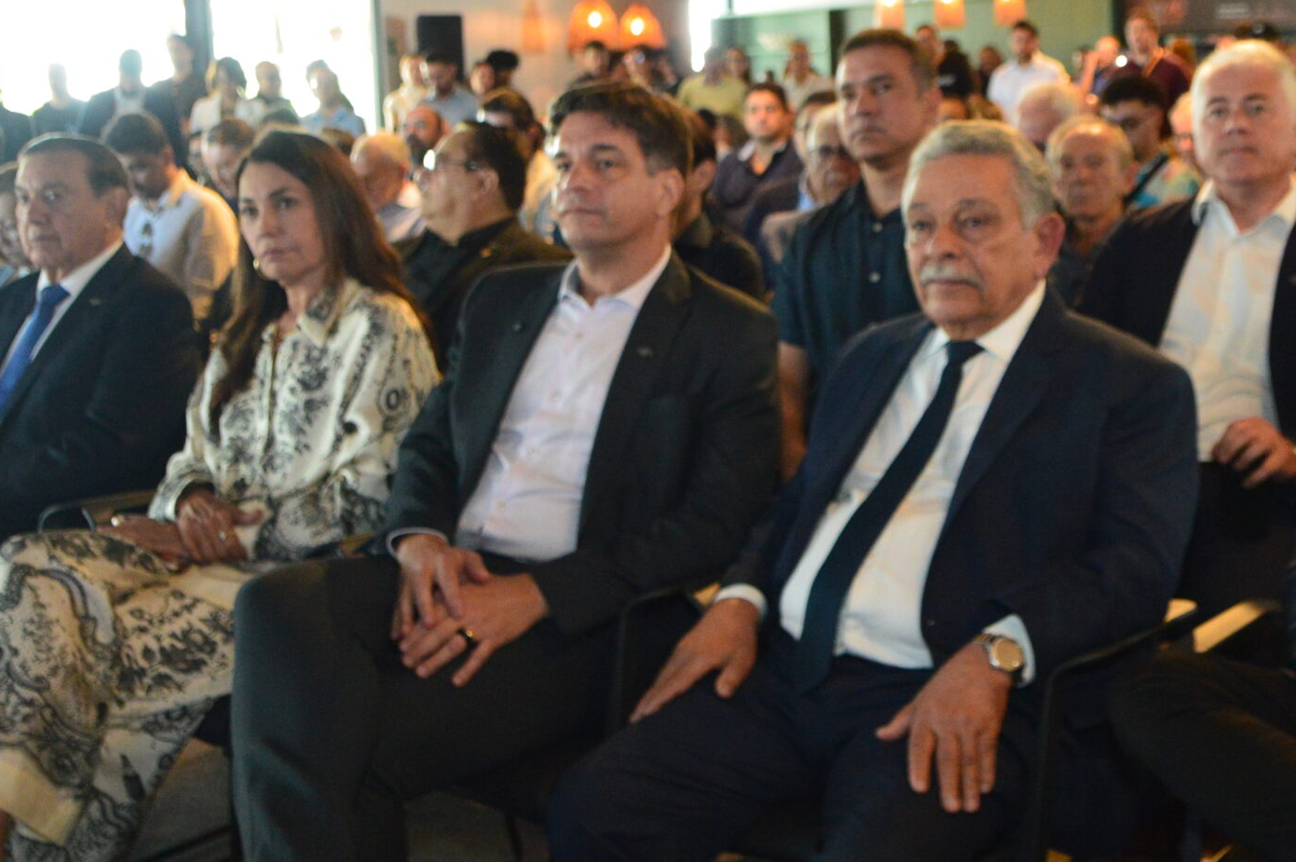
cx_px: 884
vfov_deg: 28.5
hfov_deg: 41.4
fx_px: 1688
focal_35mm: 47
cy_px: 295
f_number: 2.8
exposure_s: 1/100
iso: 1600
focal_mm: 17
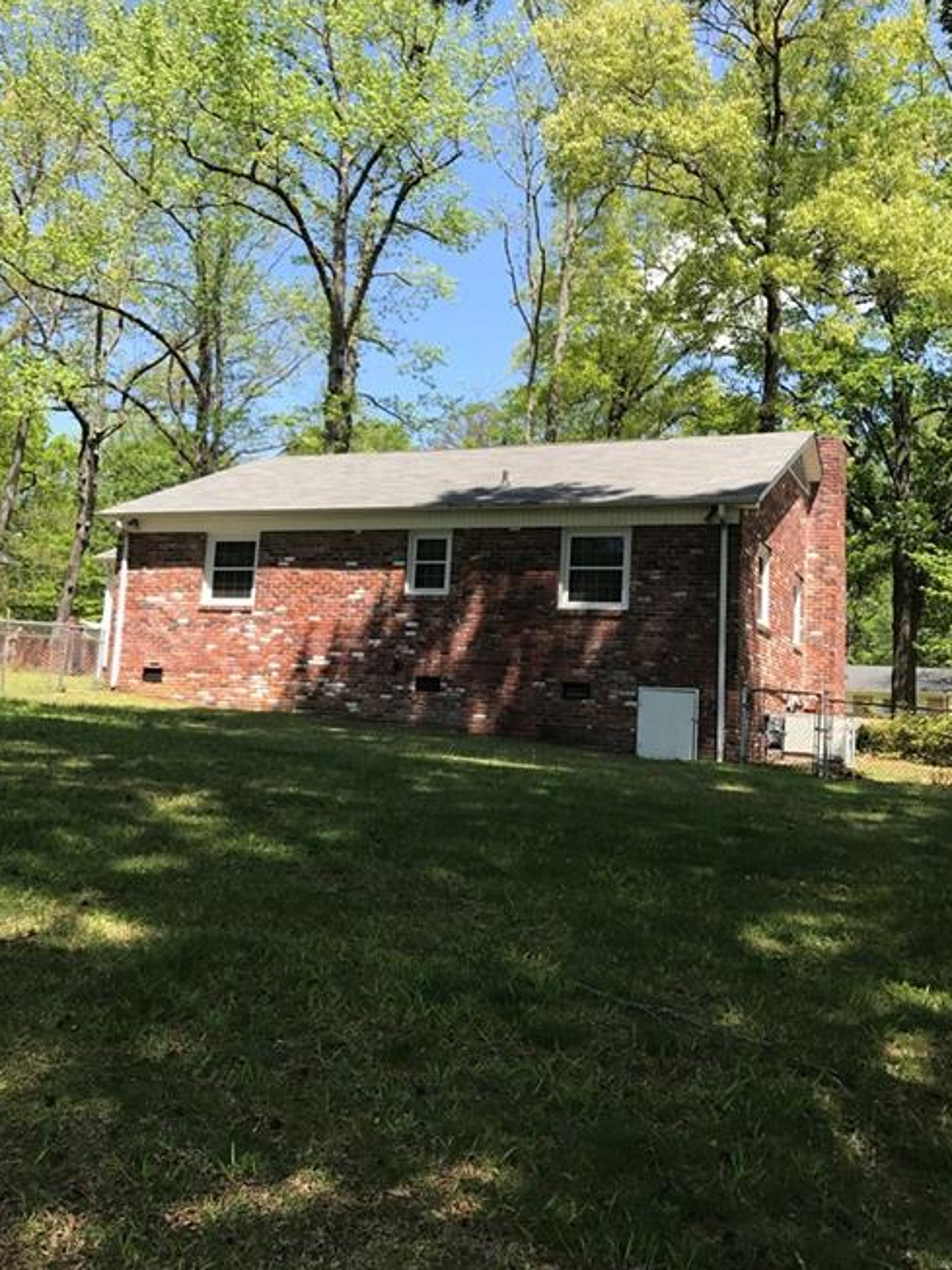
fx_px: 1210
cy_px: 588
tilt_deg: +7.1
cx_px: 442
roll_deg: -3.1
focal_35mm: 33
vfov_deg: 55.3
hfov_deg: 42.9
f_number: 1.8
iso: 20
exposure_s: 1/939
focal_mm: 3.99
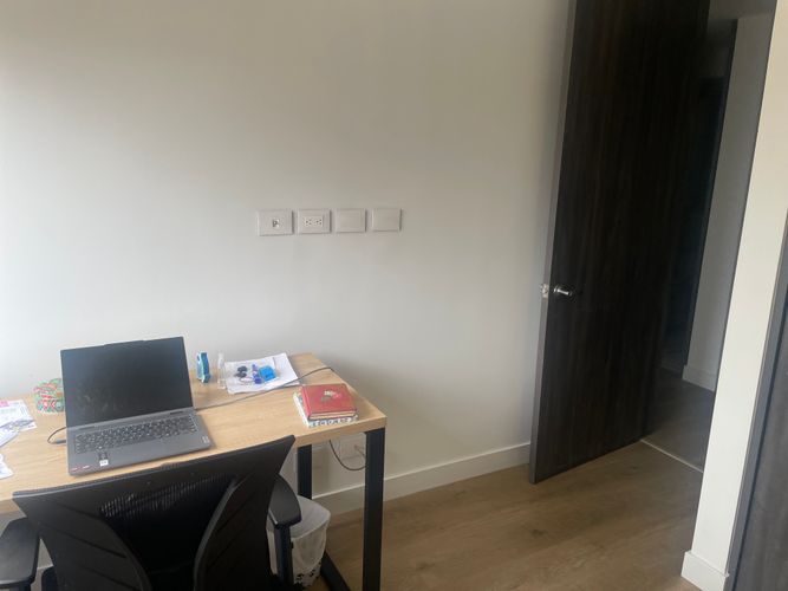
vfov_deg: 53.0
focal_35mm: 26
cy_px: 296
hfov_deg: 67.3
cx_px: 394
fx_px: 592
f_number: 1.6
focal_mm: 4.2
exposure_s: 1/463
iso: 50
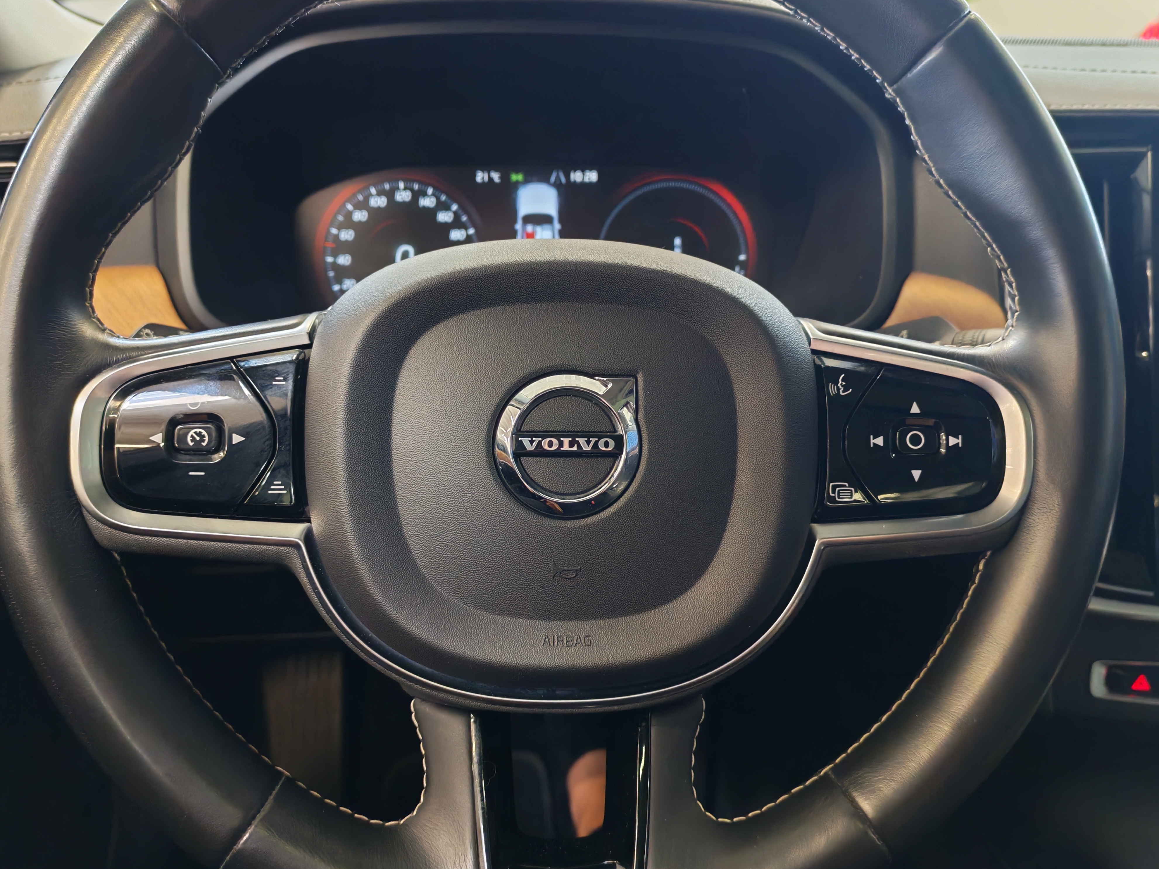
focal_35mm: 31
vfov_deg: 45.4
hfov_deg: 58.3
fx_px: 1038
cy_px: 440
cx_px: 566
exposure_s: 1/100
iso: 1250
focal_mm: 6.12
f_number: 1.9
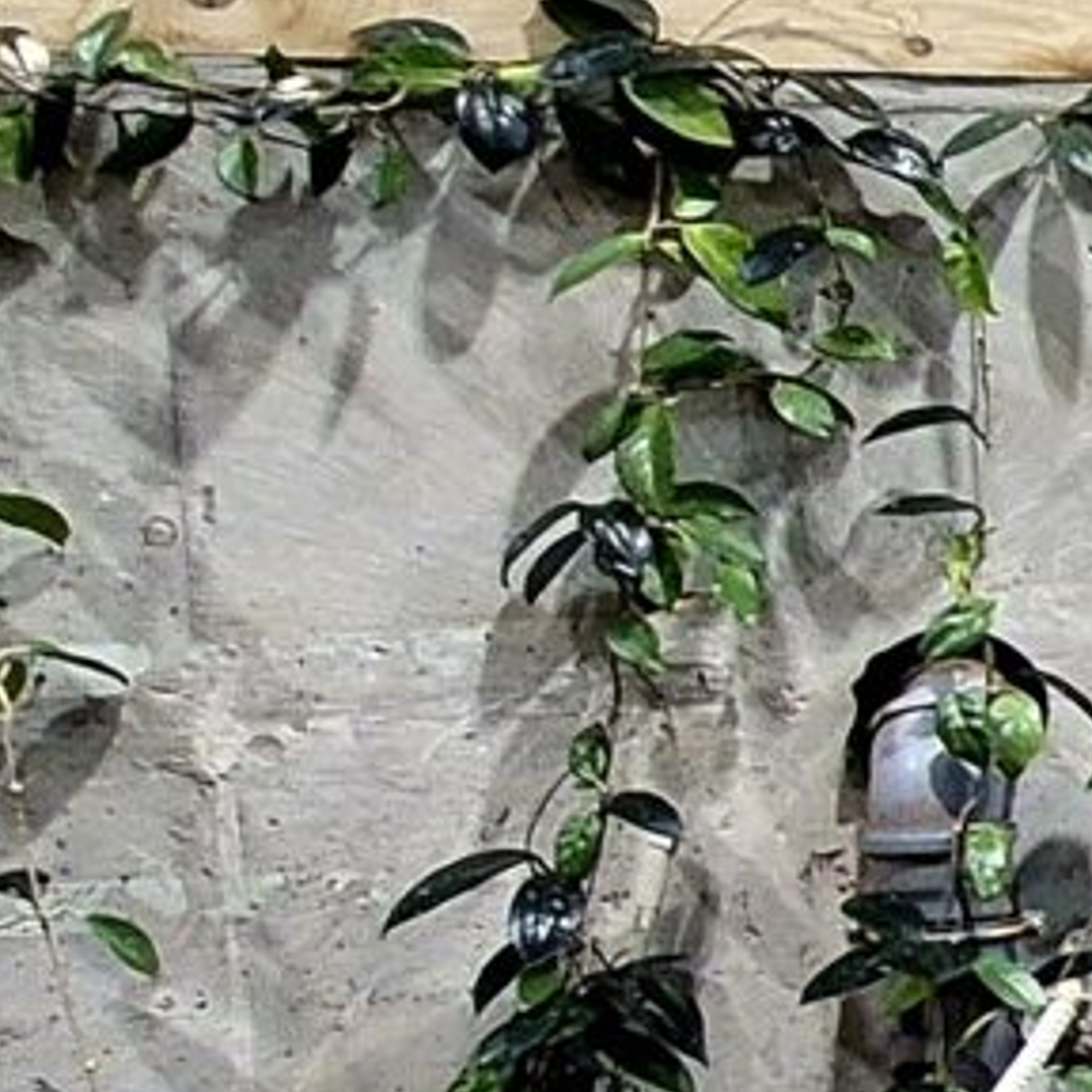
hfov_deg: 9.7
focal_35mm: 102
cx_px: 3773
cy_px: 698
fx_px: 3640
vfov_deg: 17.0
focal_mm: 2.2
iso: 100
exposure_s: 1/50
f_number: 2.2
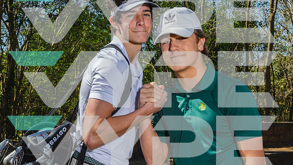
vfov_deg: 20.0
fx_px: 466
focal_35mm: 60
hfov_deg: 34.9
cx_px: 152
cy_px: 92
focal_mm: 33
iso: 100
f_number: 9
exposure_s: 1/125
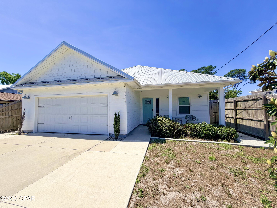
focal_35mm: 14
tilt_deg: +2.6
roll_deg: +0.5
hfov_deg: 102.1
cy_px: 104
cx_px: 138
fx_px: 112
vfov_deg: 85.7
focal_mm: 2.22
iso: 20
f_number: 2.2
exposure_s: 1/1145
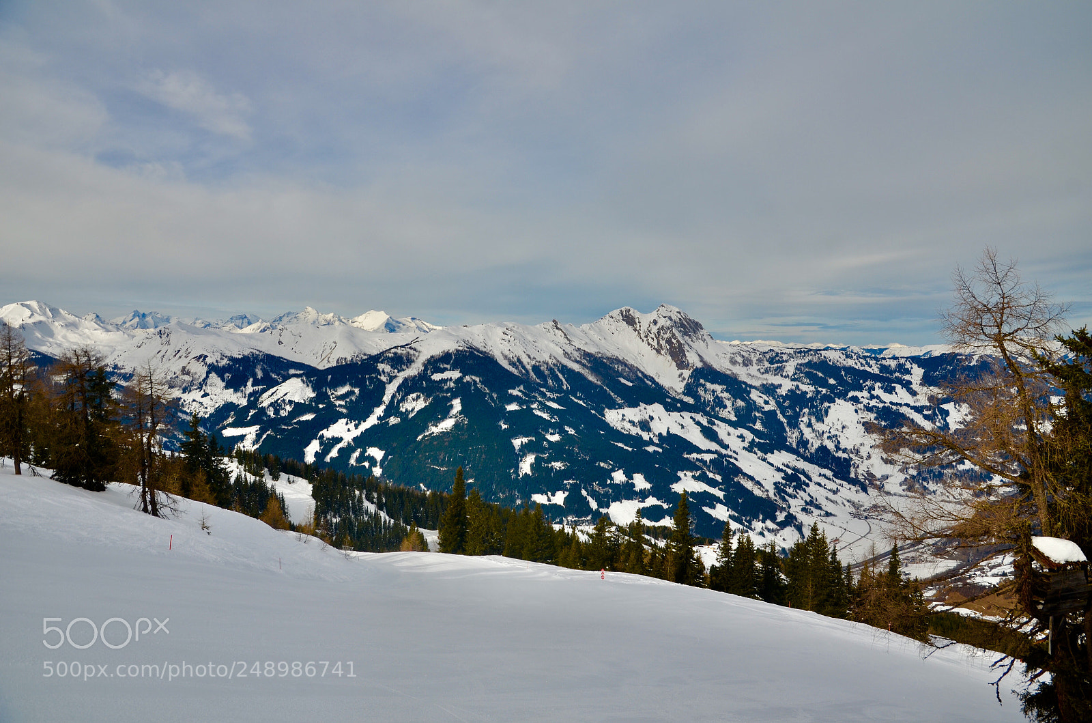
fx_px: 726
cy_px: 362
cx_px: 546
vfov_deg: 52.9
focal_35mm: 24
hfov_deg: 73.9
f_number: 6.3
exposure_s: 1/1250
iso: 100
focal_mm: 16
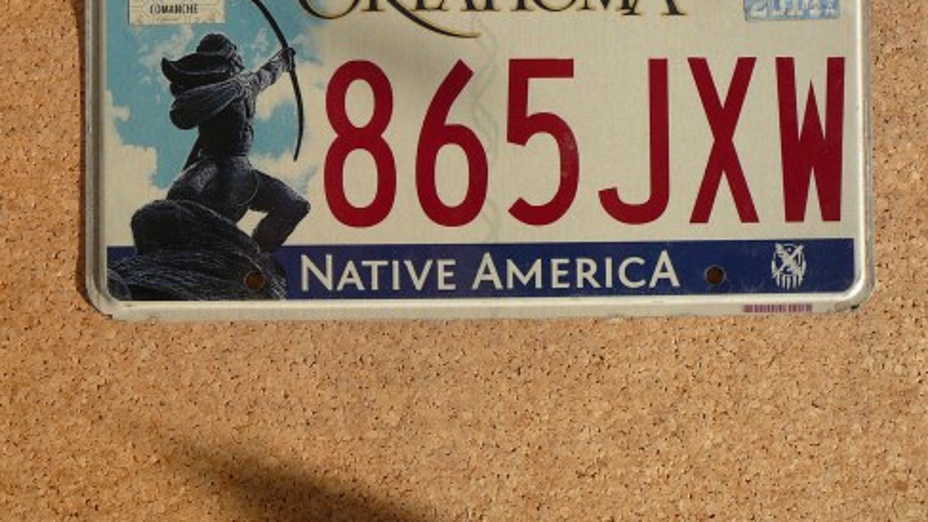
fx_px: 1157
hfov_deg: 43.7
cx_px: 459
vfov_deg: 25.3
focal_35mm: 47
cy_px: 160
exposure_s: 1/500
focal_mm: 6.1
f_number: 3.1
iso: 80
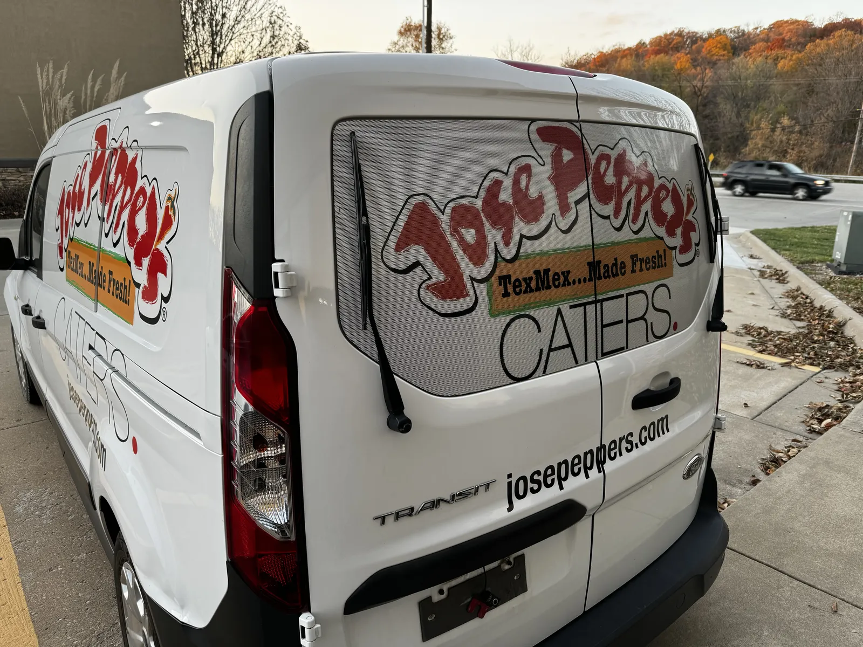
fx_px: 598
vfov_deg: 56.8
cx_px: 432
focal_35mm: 24
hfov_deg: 71.6
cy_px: 324
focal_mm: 6.86
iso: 100
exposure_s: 1/121
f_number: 1.78
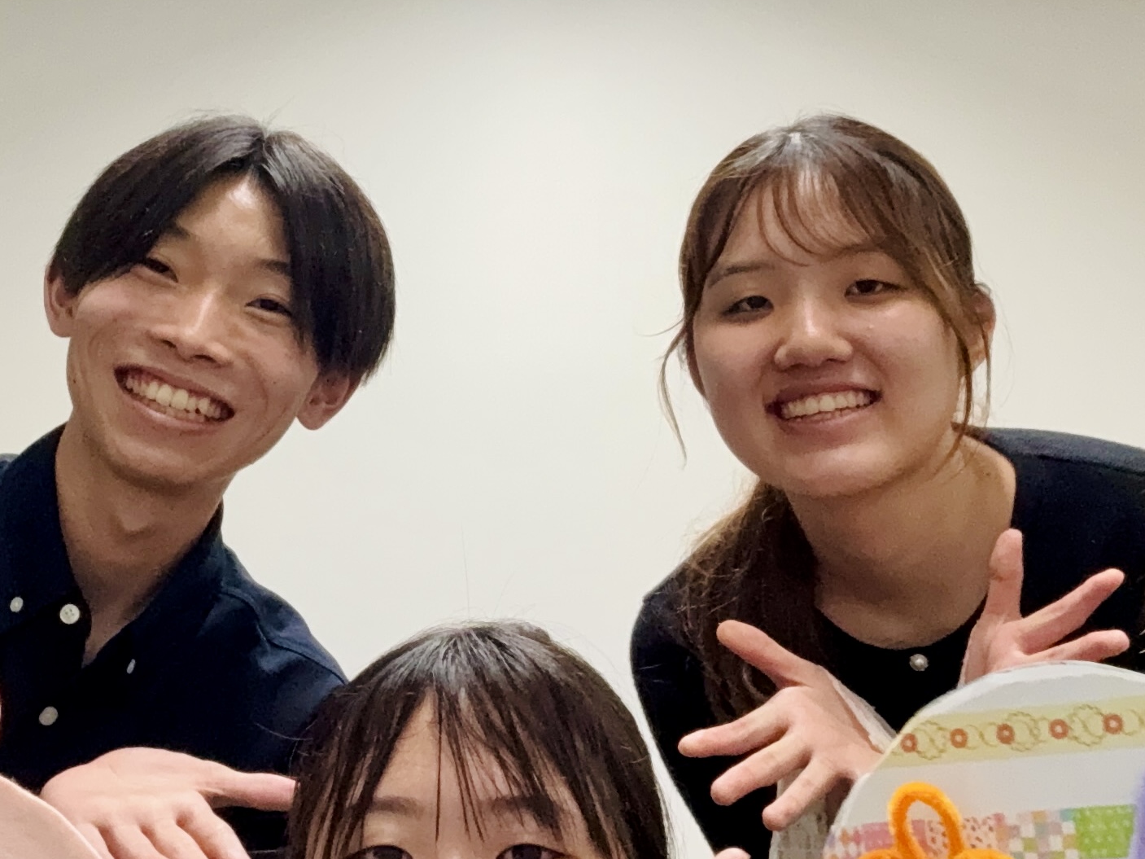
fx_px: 1918
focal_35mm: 58
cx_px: 467
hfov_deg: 33.1
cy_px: 481
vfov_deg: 25.2
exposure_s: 1/60
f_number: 1.9
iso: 200
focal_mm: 2.69
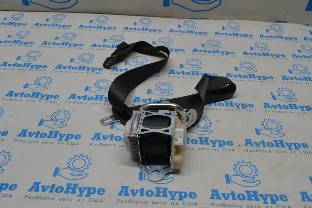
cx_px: 156
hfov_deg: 57.2
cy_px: 104
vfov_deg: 40.0
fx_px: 286
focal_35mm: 33
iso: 360
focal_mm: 22
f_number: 5.6
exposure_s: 1/125
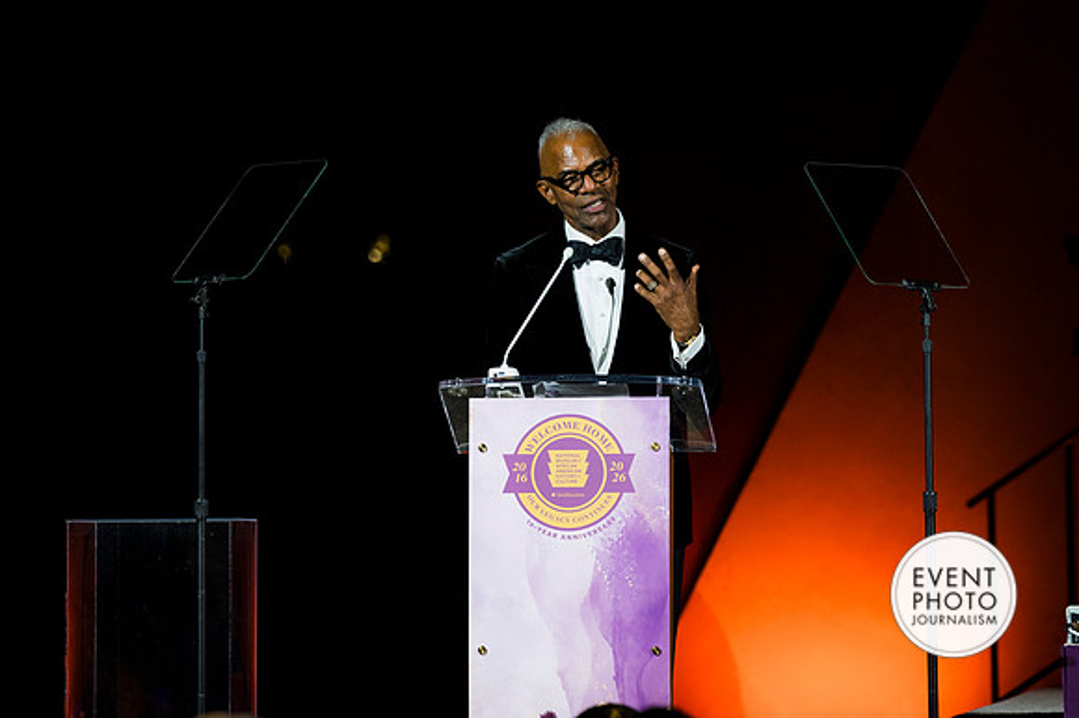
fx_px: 6740
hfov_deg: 9.2
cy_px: 359
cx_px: 540
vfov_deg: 6.1
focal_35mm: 225
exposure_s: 1/200
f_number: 3.5
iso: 320
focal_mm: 150
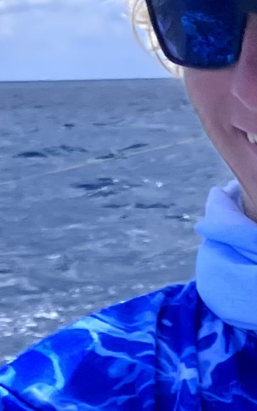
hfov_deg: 5.9
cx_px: 635
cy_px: 874
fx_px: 2366
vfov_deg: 9.2
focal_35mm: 211
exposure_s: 1/2114
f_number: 1.8
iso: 32
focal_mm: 3.99
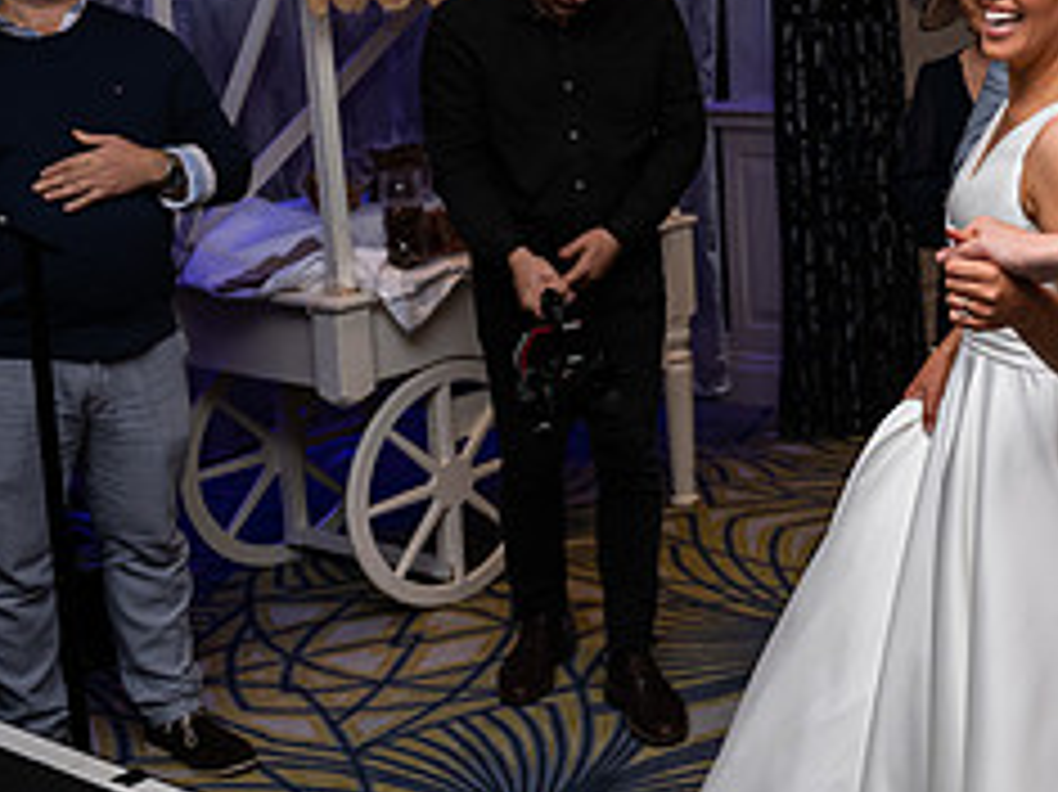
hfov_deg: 30.5
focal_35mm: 57
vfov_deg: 25.0
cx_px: 1144
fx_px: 1741
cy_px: 115
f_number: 3.5
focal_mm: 24
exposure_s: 1/160
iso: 640
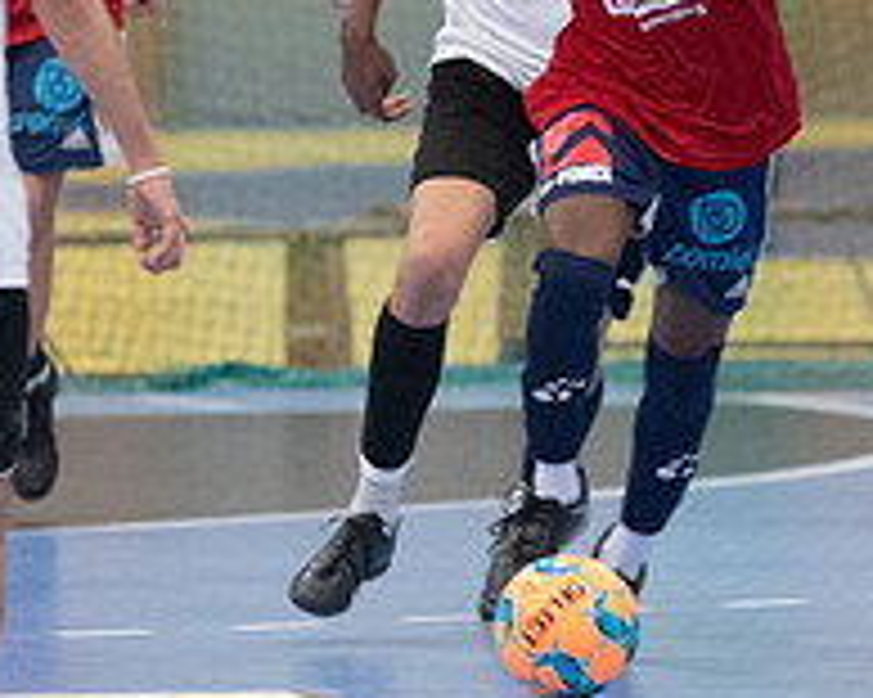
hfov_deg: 2.2
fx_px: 22571
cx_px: 616
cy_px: 254
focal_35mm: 874
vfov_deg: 1.8
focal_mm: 200
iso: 8000
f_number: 3.5
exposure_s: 1/500
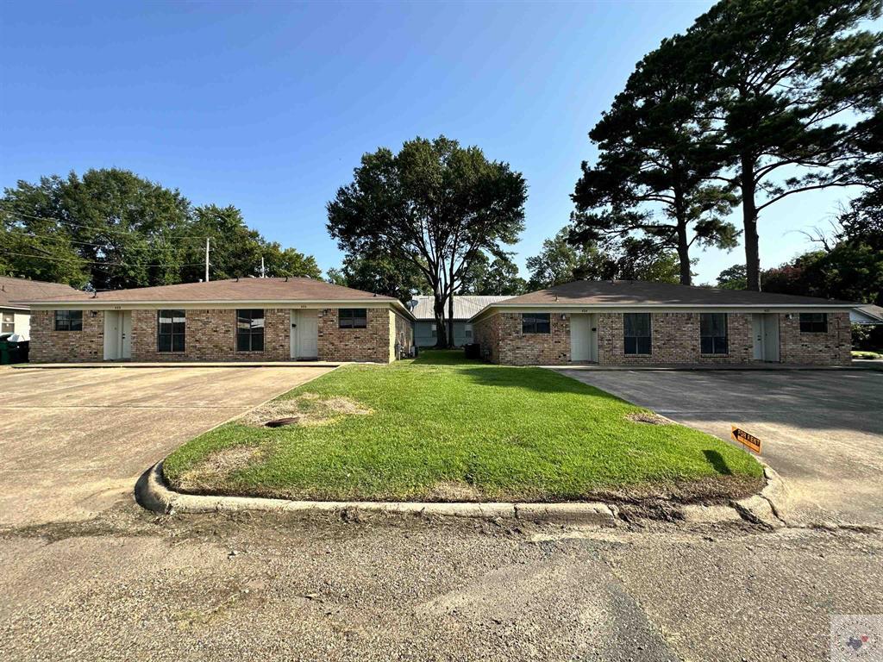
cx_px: 442
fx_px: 357
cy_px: 331
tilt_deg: +2.0
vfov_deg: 85.7
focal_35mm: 14
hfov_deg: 102.1
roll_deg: +0.5
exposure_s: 1/963
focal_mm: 2.22
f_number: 2.2
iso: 40
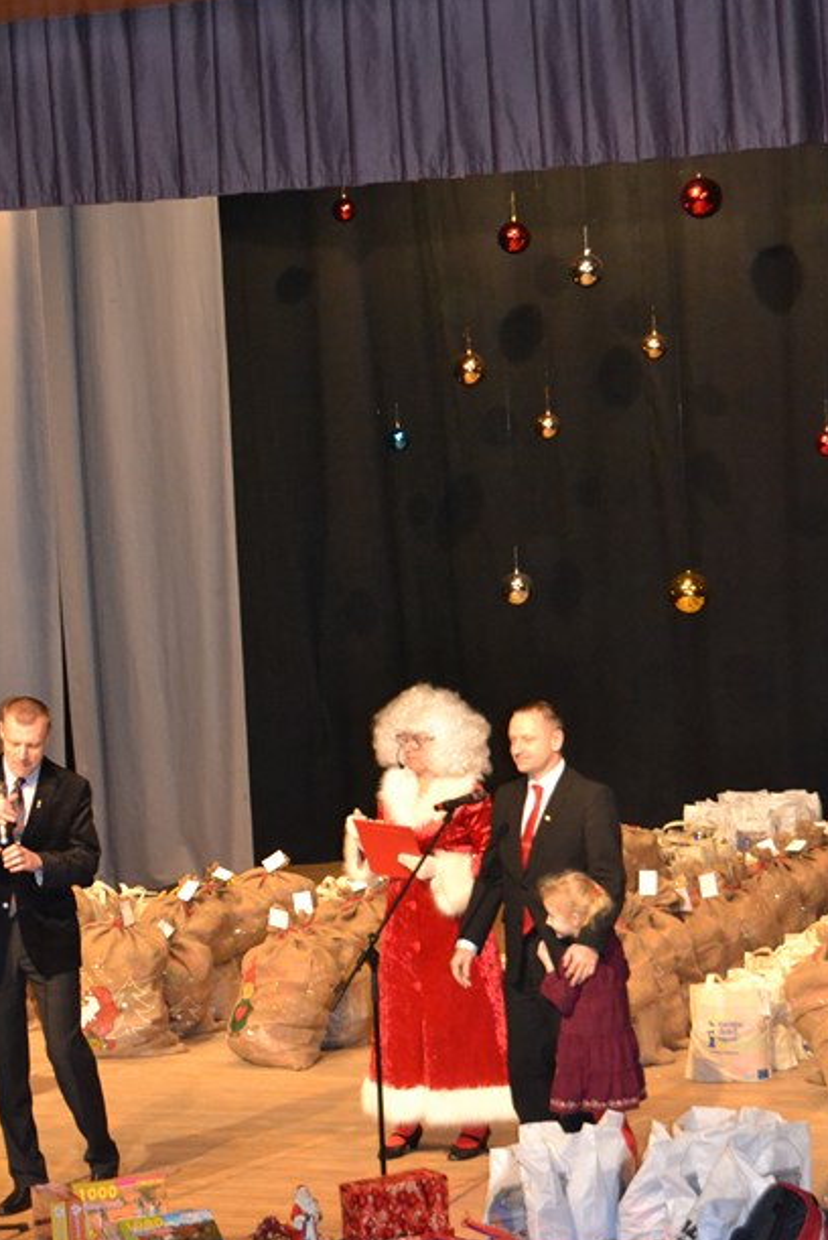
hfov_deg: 13.2
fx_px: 3571
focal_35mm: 104
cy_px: 706
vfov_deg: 19.7
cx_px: 382
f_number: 5.6
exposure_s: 1/60
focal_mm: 55
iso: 3200
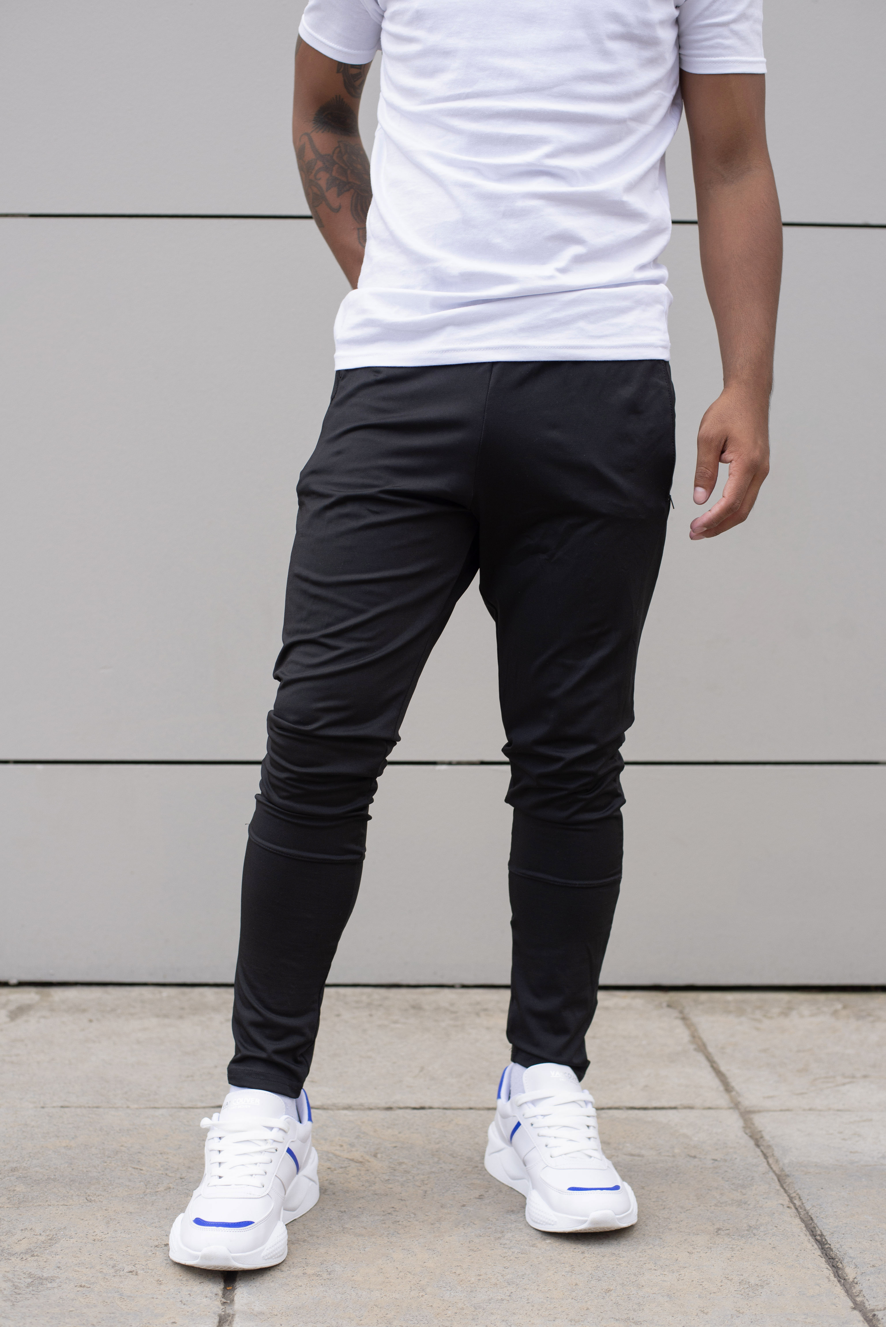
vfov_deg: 39.6
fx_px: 1844
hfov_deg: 27.0
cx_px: 443
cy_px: 664
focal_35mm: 50
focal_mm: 50
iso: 320
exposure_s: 1/160
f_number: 4
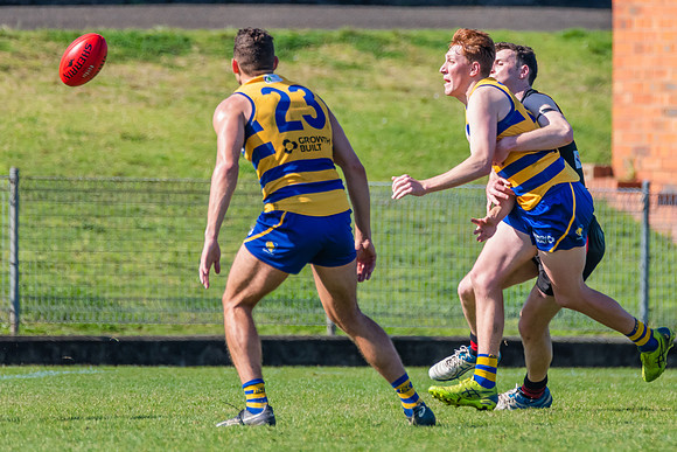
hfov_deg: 2.4
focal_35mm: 842
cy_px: 124
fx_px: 15830
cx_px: 431
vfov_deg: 1.6
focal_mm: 500
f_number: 7.1
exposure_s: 1/1600
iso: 800
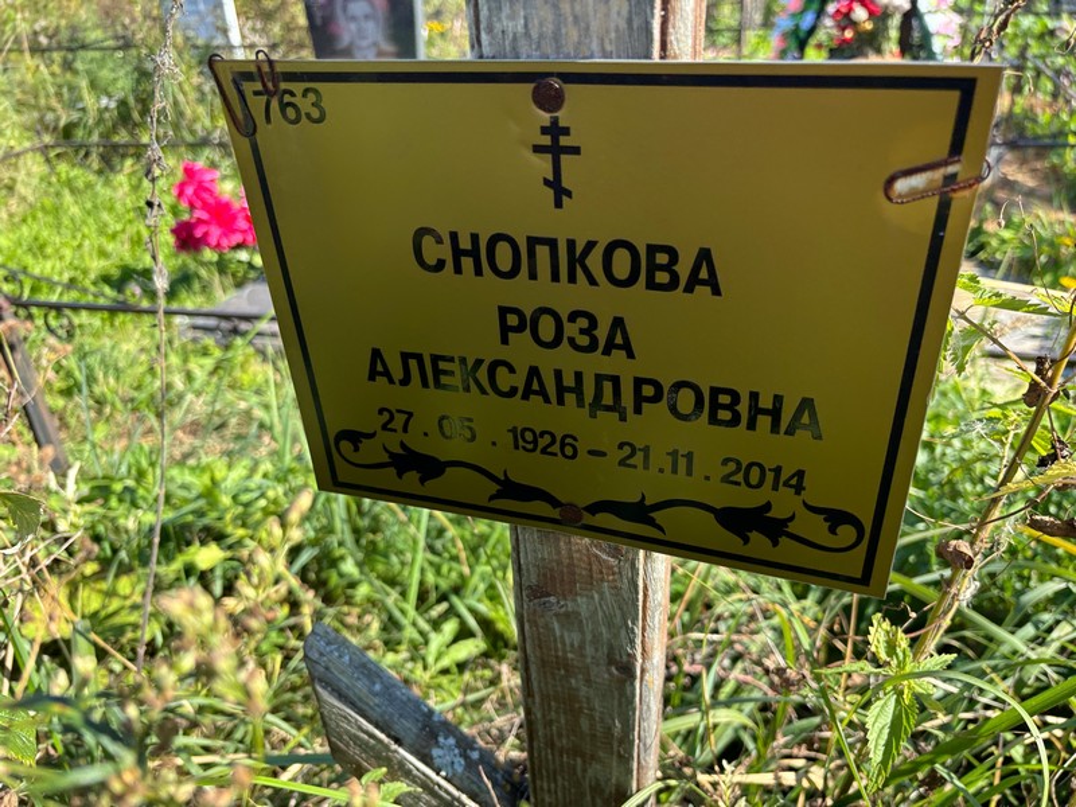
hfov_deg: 67.3
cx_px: 538
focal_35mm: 26
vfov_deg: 53.1
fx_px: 808
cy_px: 404
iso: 50
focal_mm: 5.96
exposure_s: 1/697
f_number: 1.6
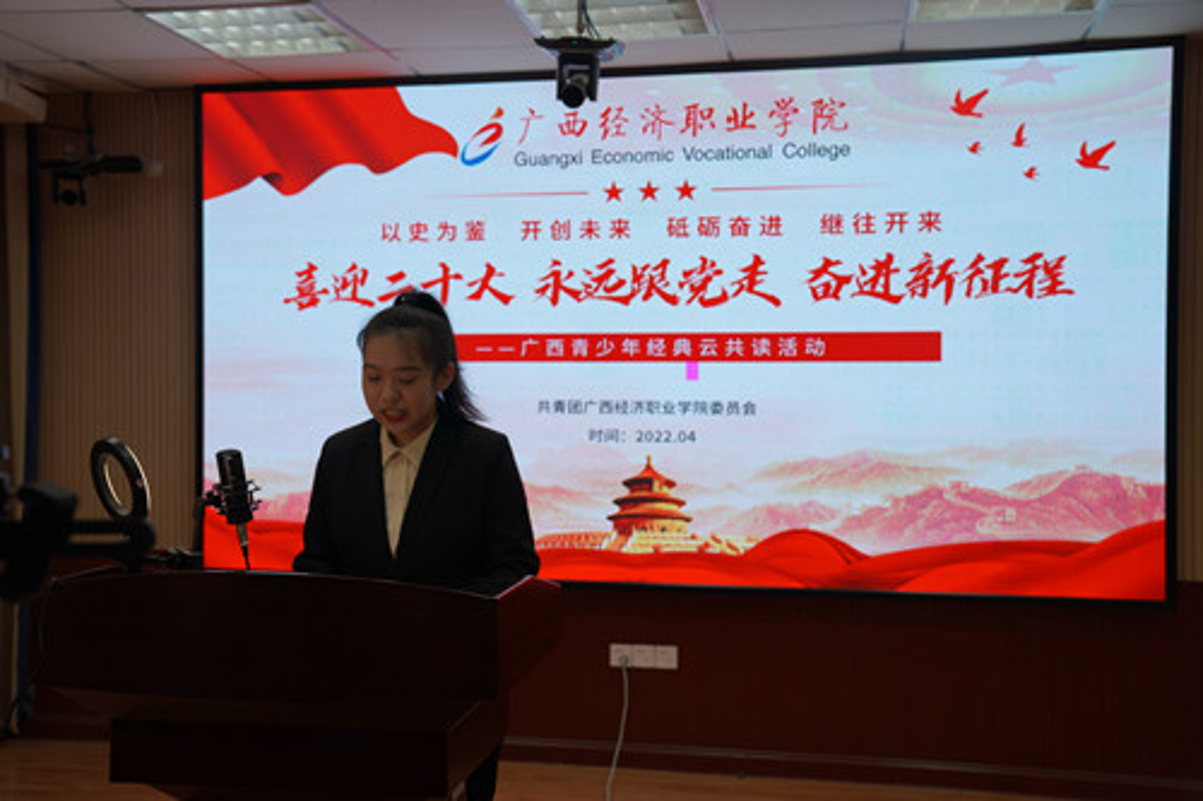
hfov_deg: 49.6
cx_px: 602
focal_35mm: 39
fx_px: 1303
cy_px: 400
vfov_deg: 34.2
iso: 100
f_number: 4
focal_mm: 39
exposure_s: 1/80
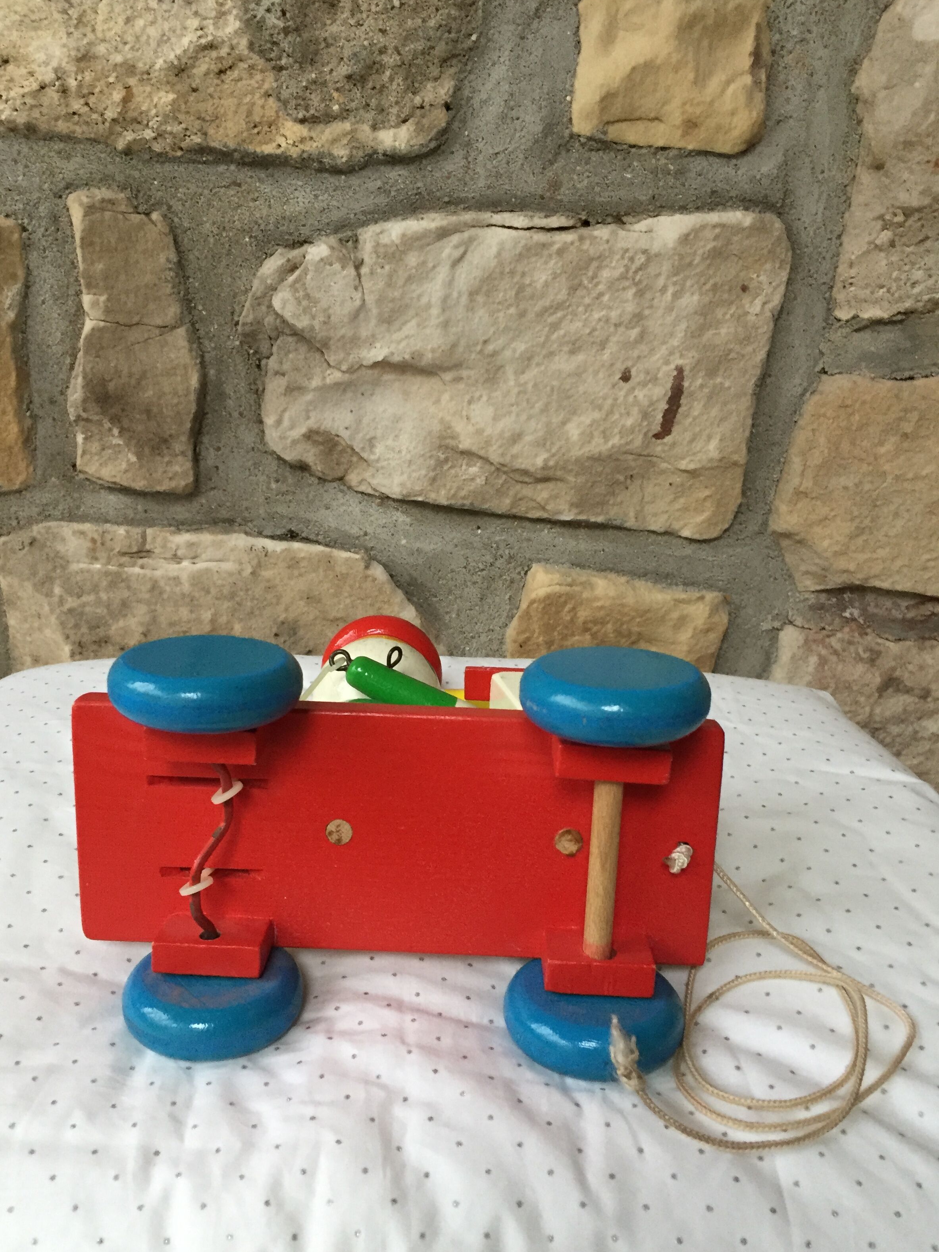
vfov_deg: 60.0
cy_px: 631
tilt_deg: -27.8
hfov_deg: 46.8
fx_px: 1085
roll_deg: -0.5
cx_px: 454
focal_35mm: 30
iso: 200
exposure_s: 1/33
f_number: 2.2
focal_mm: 4.15
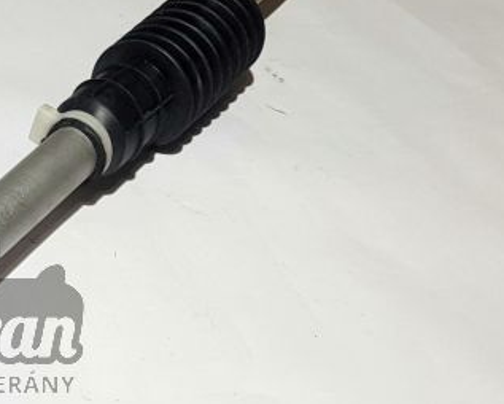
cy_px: 305
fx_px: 955
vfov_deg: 23.6
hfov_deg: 26.6
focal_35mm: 64
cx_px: -84
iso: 40
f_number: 1.7
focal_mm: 4.2
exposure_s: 1/50
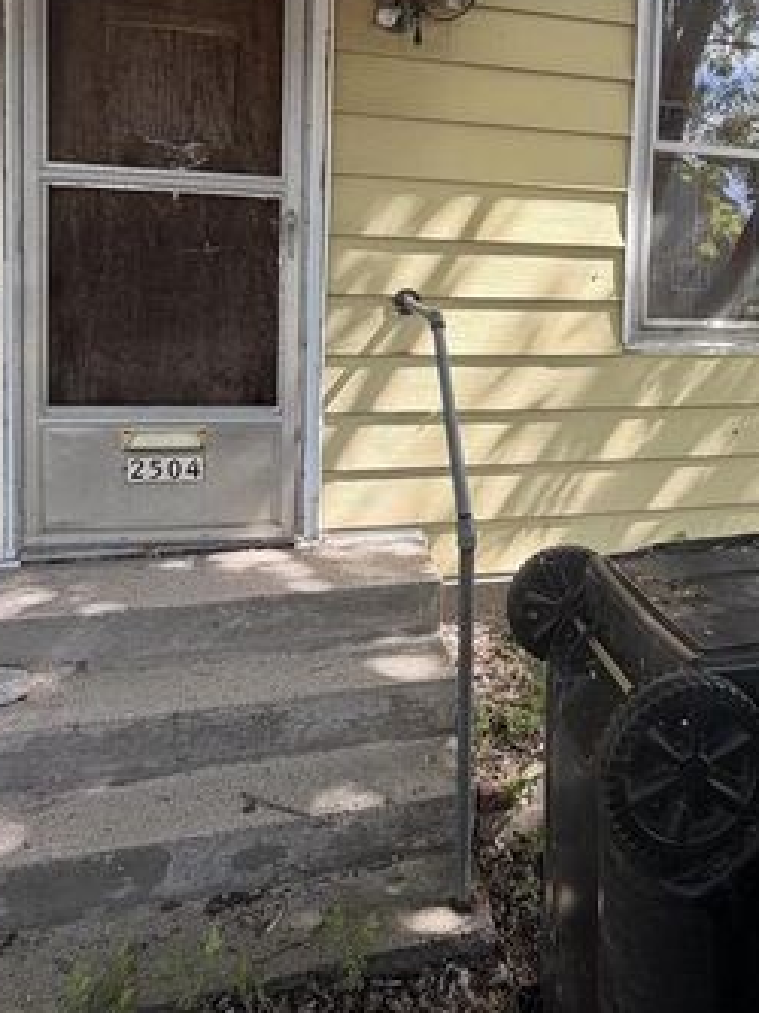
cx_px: 519
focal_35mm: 28
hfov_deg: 48.7
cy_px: 335
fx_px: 820
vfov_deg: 61.9
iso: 40
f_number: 2.2
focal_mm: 2.22
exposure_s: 1/140
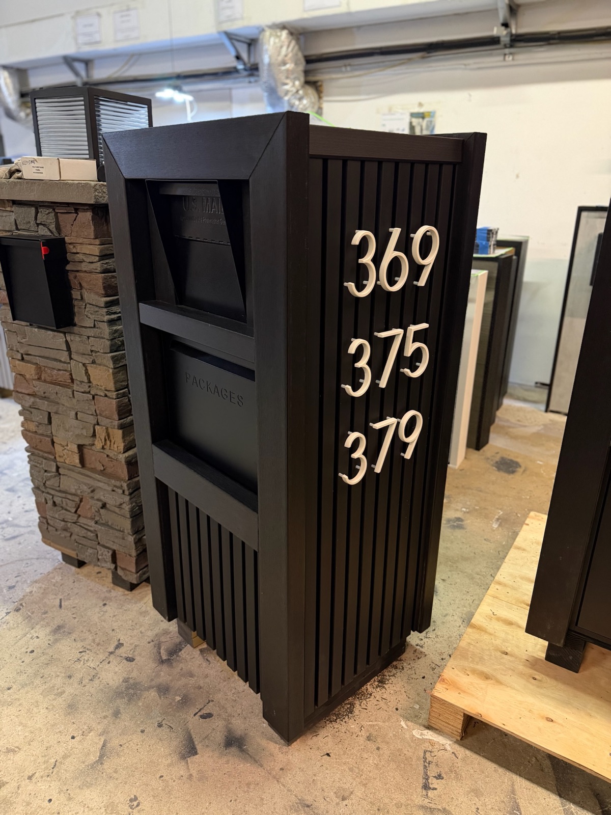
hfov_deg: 56.8
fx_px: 565
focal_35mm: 24
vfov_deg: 71.6
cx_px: 306
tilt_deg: -21.7
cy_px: 408
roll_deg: -0.4
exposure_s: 1/60
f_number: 1.78
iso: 500
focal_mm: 6.76
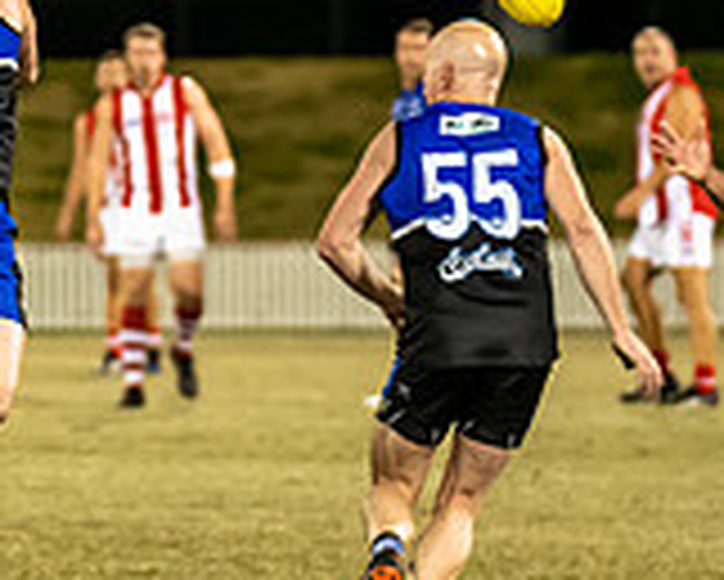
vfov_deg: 2.5
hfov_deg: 3.1
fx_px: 13186
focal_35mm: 615
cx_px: -187
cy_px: 149
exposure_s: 1/1250
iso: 2800
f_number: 2.8
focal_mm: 155
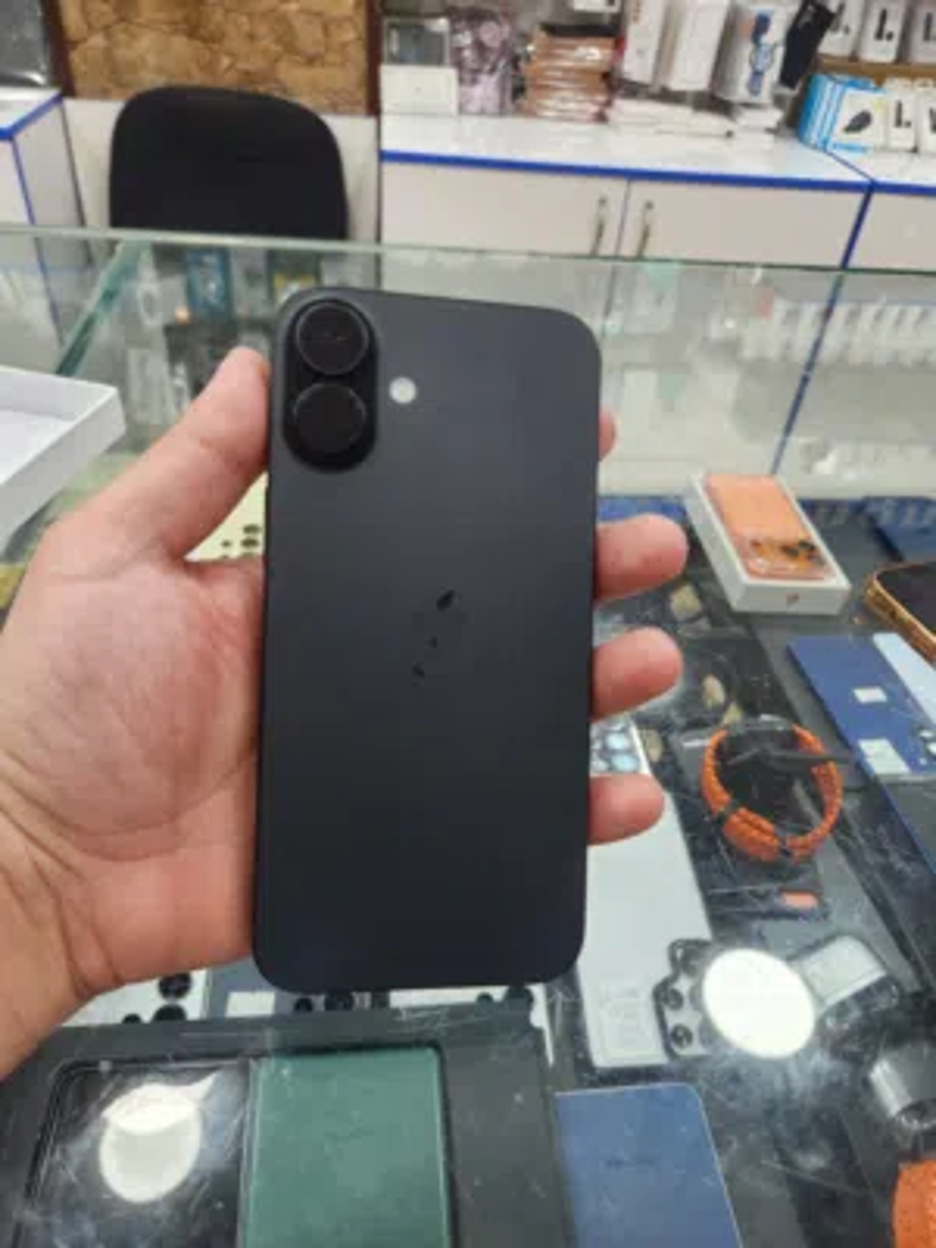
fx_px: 829
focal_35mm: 23
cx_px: 468
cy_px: 624
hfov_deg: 58.9
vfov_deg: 73.9
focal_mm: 5.4
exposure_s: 1/180
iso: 80
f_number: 1.8
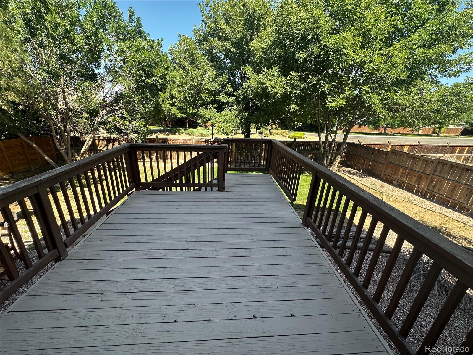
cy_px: 178
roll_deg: -2.2
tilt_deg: -18.1
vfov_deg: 85.7
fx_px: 191
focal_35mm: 14
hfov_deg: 102.1
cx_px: 236
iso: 40
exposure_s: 1/320
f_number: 2.2
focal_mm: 2.22
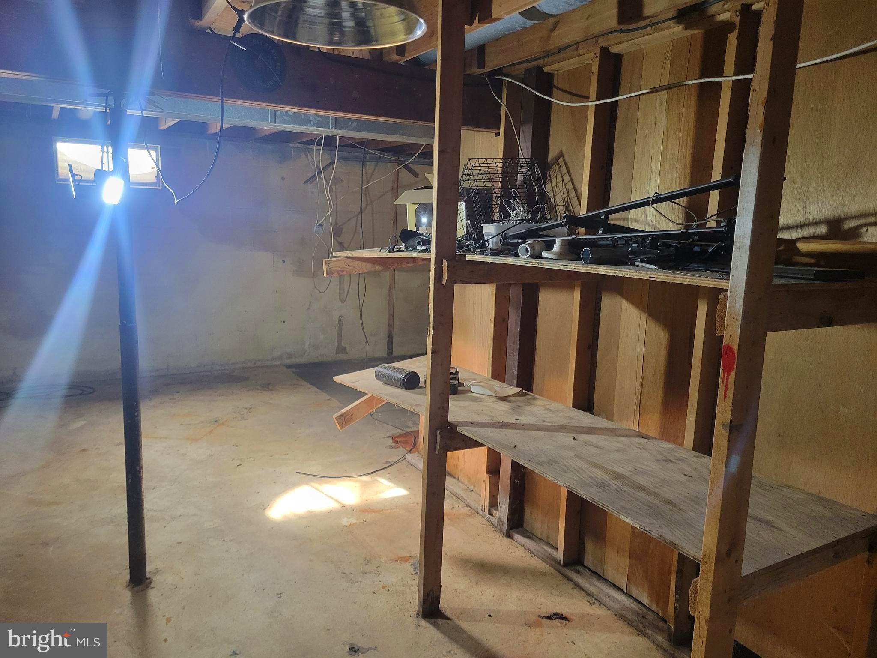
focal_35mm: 26
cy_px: 329
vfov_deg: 53.1
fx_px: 659
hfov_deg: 67.3
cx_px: 438
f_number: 1.8
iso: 320
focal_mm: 5.4
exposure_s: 1/120
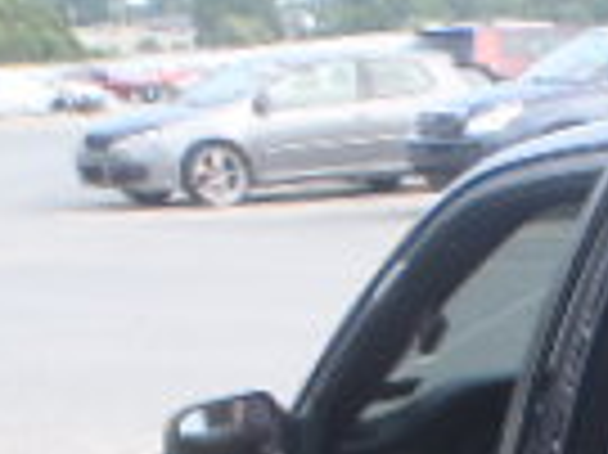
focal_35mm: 133
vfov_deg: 10.3
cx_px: 1387
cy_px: 890
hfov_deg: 12.3
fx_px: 2334
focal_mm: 5
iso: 80
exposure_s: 1/100
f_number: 4.5
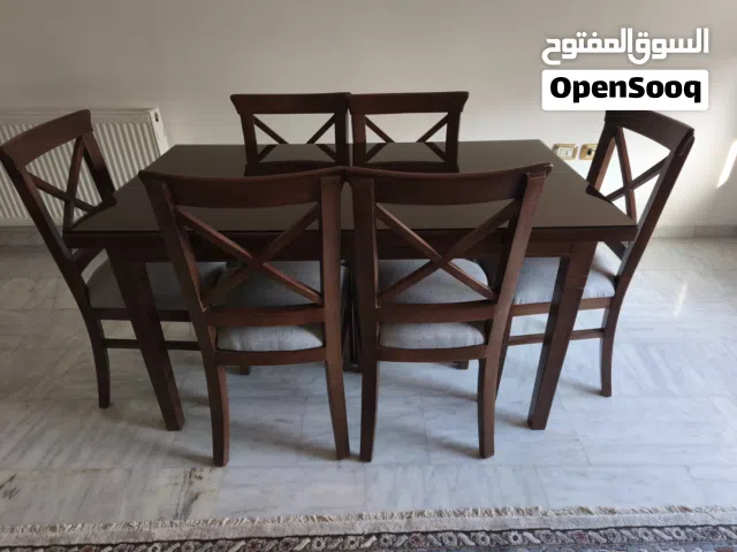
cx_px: 368
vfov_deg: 58.9
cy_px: 276
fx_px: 490
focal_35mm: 23
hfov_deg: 73.9
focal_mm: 5.35
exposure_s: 1/50
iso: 400
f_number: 1.7
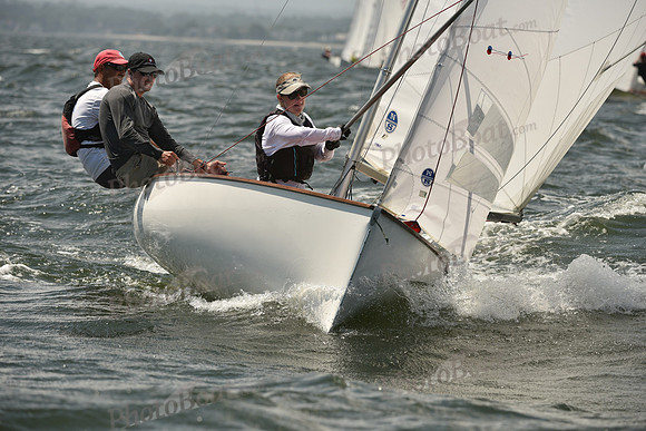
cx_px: 323
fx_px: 4666
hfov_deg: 7.9
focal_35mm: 260
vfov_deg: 5.3
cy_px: 216
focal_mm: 260
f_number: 7.1
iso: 250
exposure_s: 1/1600
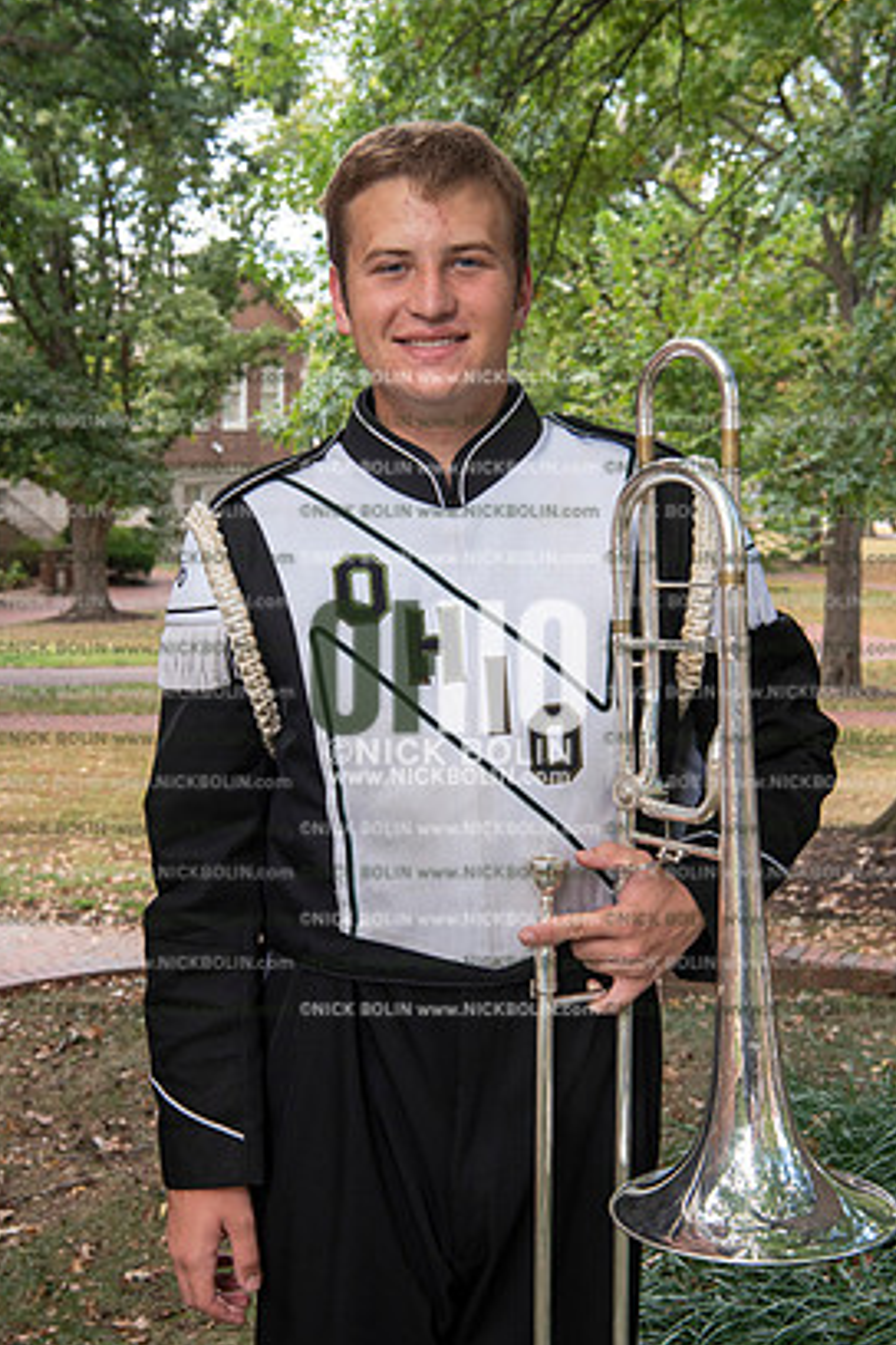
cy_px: 692
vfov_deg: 37.5
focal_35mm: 53
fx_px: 1979
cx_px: 448
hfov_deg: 25.5
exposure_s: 1/100
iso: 500
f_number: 8
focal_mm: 48
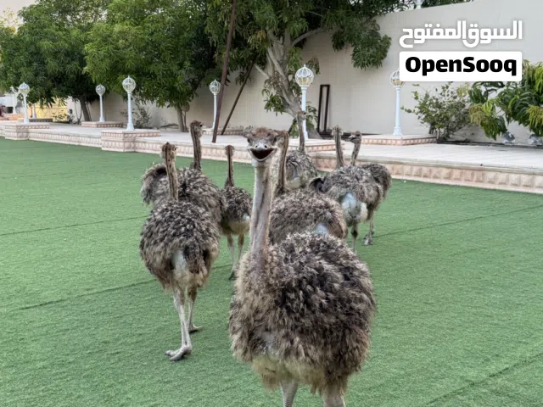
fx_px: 376
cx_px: 272
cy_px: 204
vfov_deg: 56.8
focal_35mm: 24
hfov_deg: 71.6
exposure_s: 1/478
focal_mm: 6.76
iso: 100
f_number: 1.78
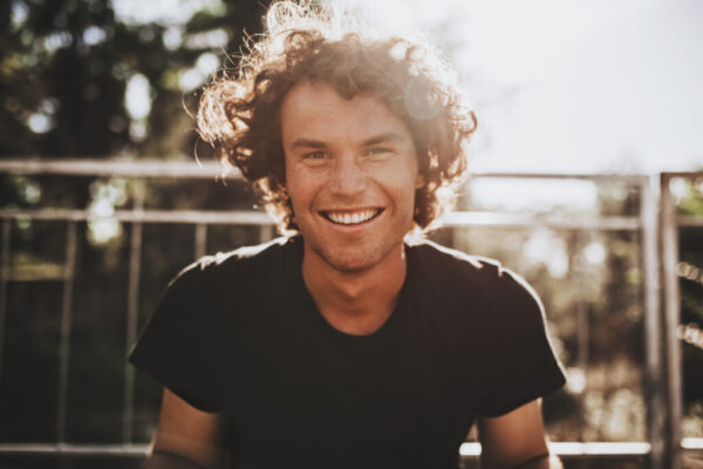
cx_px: 352
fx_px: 683
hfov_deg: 54.4
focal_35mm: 35
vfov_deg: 37.9
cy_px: 234
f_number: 2
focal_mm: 35
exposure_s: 1/4000
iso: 200
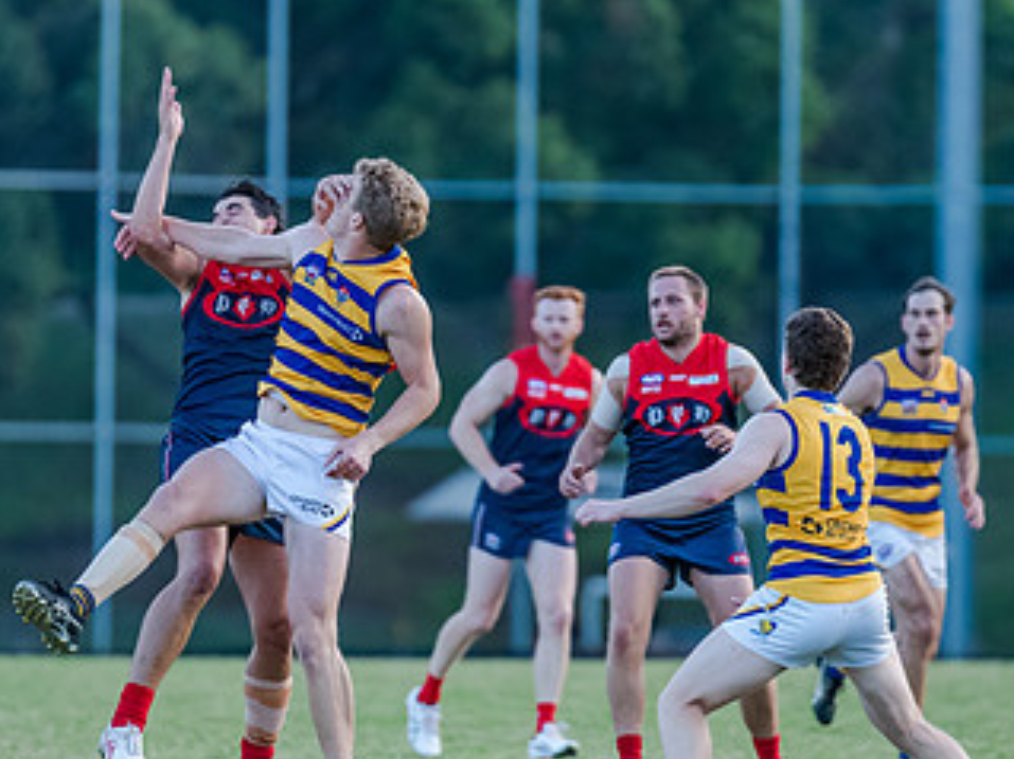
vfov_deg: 2.6
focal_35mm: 567
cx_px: 384
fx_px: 16603
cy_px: 444
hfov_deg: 3.5
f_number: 2.8
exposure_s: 1/1600
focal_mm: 270
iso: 1600
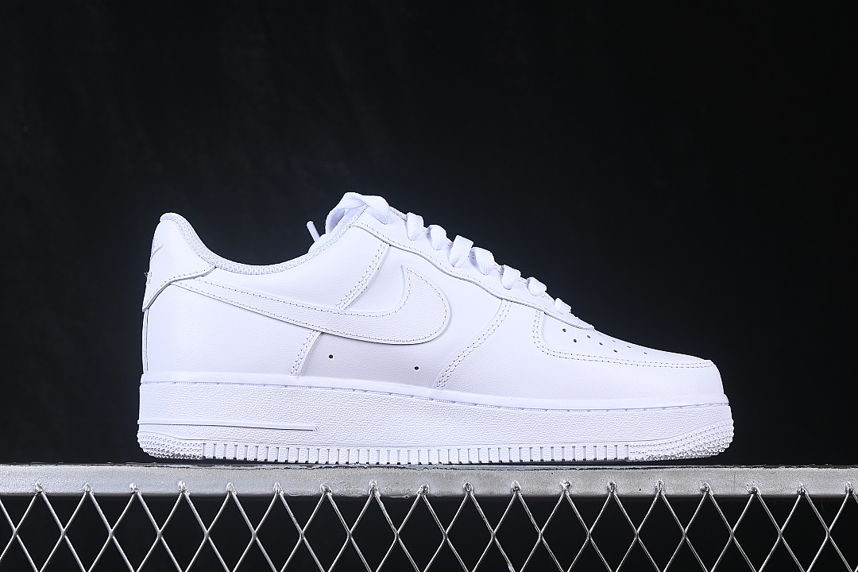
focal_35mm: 75
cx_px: 429
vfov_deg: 18.2
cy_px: 286
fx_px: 1787
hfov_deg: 27.0
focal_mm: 50
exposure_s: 1/100
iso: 160
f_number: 8
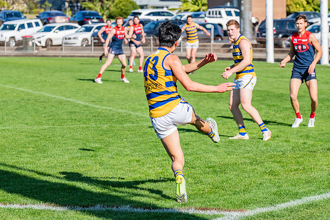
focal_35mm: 170
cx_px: 165
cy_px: 110
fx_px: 1559
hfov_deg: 12.1
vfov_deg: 8.1
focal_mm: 170
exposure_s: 1/1600
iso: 800
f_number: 9
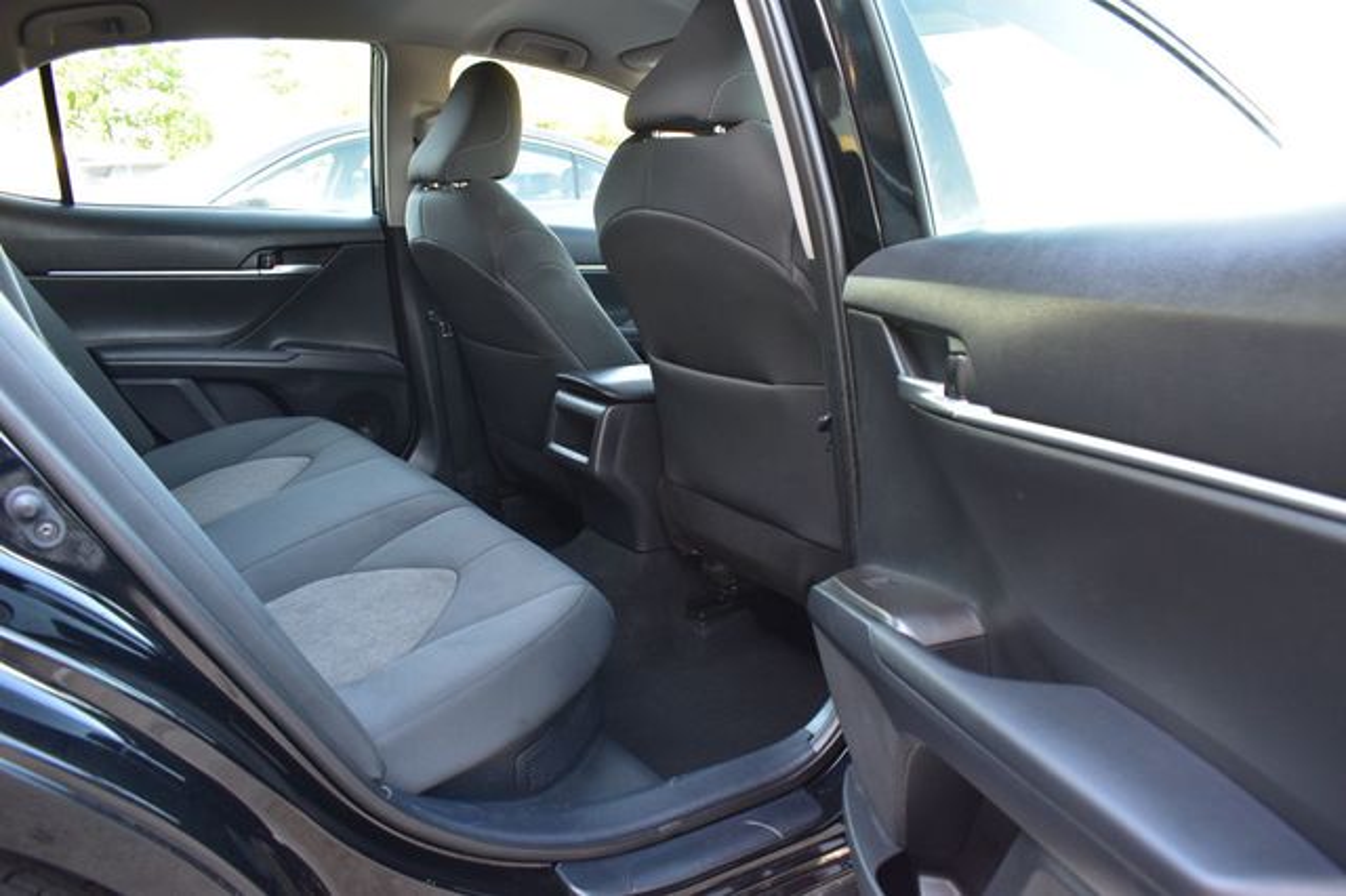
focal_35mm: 27
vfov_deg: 47.9
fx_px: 1009
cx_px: 673
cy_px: 448
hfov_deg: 67.4
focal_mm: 18
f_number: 6.3
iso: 400
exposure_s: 1/20
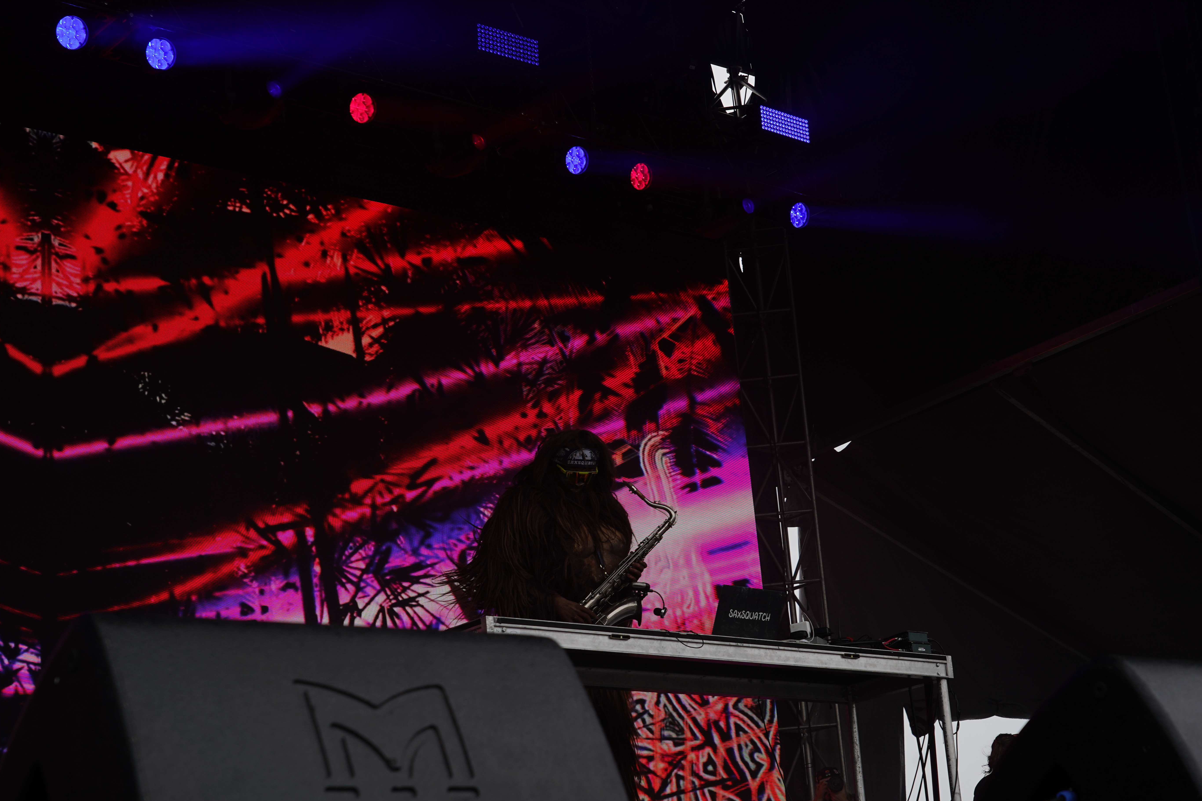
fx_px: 1970
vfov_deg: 23.0
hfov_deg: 33.9
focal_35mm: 59
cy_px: 415
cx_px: 626
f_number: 7.1
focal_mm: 54
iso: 100
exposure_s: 1/200
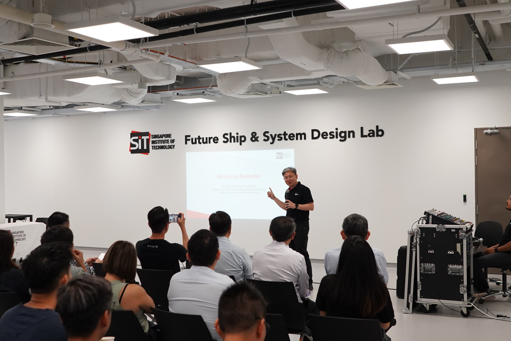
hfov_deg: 46.4
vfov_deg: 31.9
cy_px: 170
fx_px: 596
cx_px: 256
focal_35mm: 42
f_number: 3.2
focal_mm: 28
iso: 2000
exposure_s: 1/320
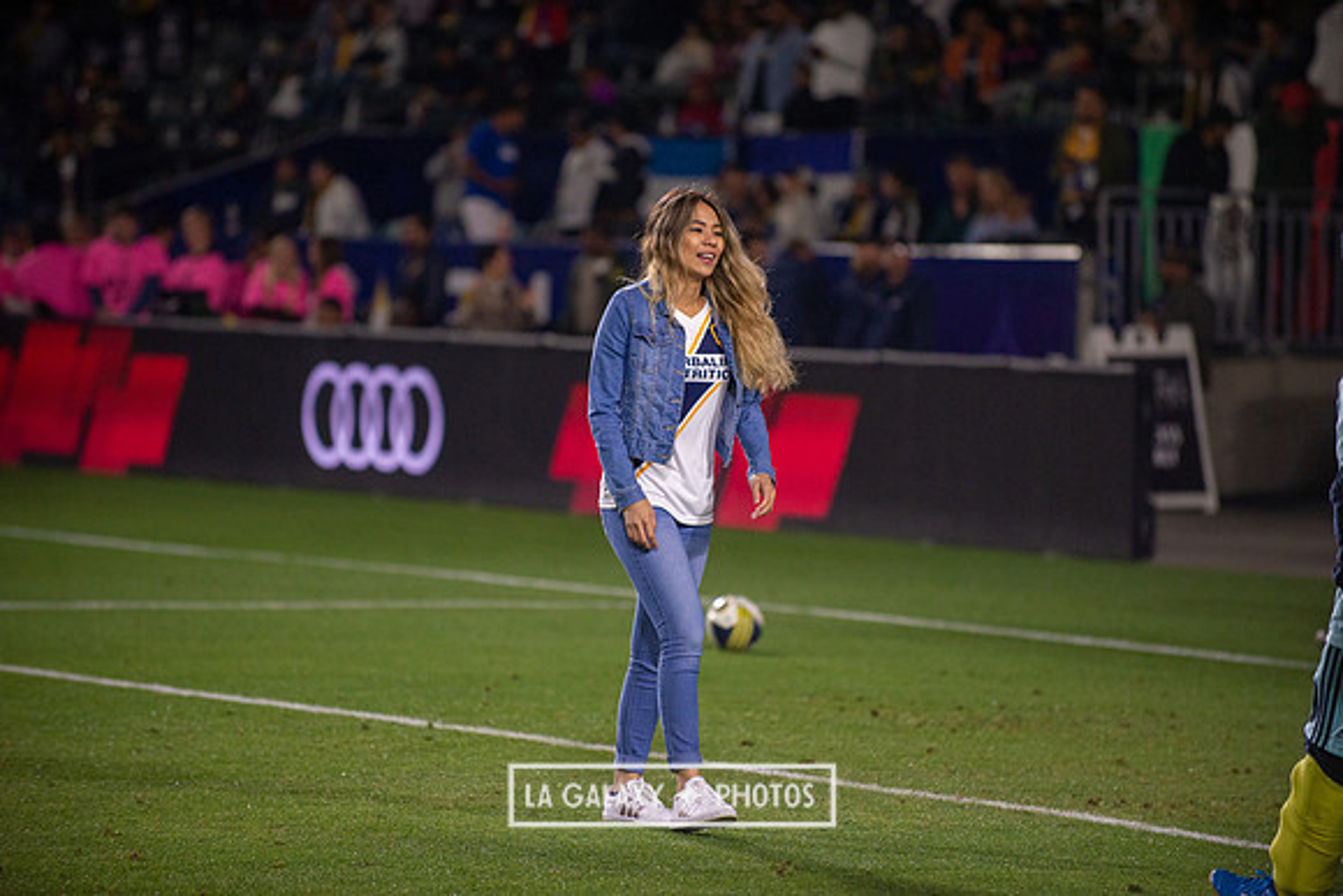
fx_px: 7463
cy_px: 448
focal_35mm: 200
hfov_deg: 10.3
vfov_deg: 6.9
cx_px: 672
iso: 1600
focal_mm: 200
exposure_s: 1/2500
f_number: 2.8
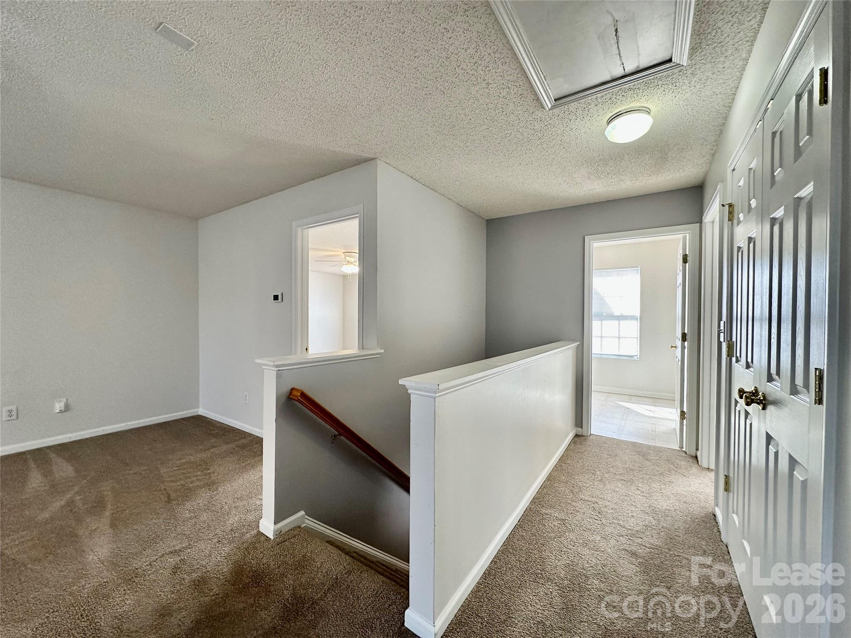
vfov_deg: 85.7
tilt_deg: +0.0
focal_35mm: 14
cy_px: 319
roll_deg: -0.3
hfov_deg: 102.1
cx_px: 426
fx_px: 344
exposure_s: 1/120
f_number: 2.2
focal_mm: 2.22
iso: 160
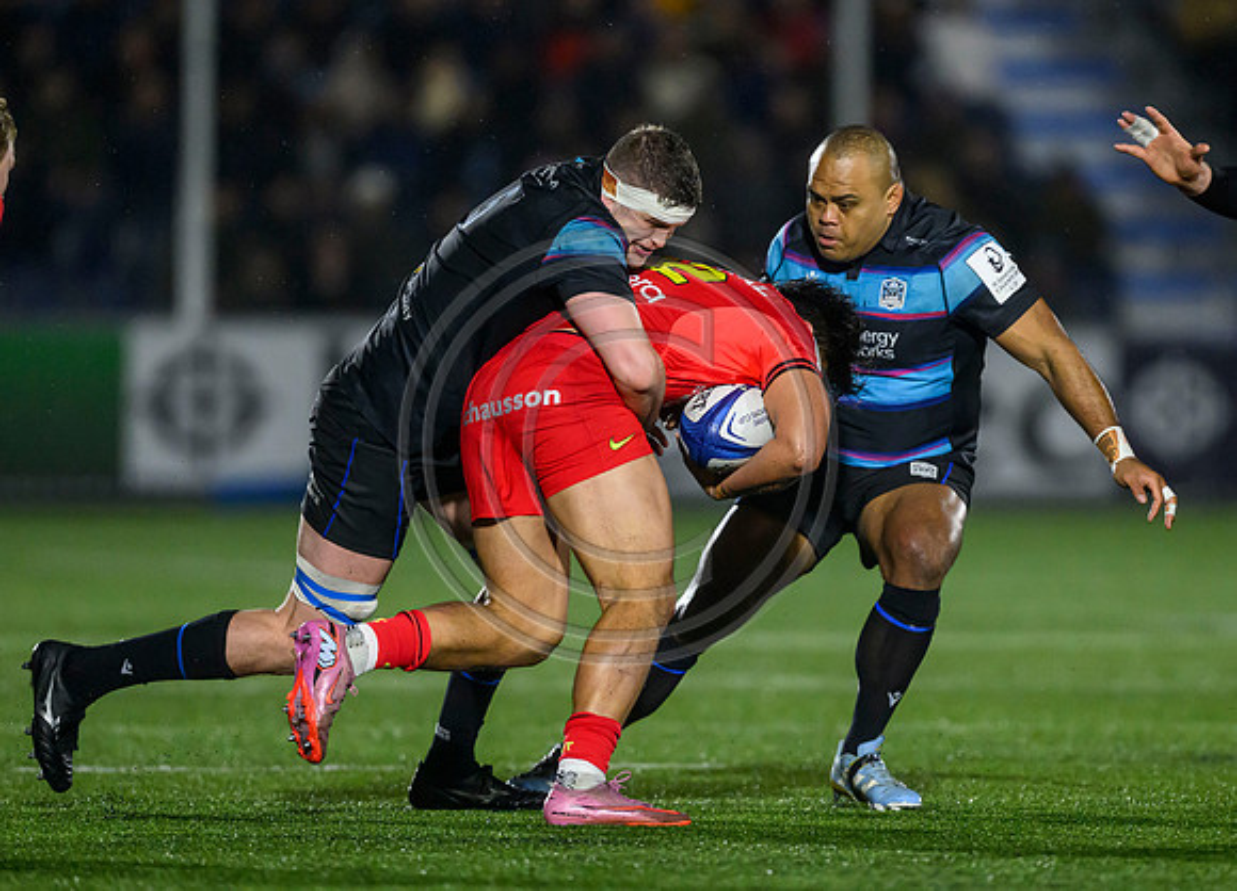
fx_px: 19894
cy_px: 470
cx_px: 663
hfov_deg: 3.6
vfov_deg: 2.6
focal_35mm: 565
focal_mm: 400
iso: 5000
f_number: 3.2
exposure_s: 1/3200
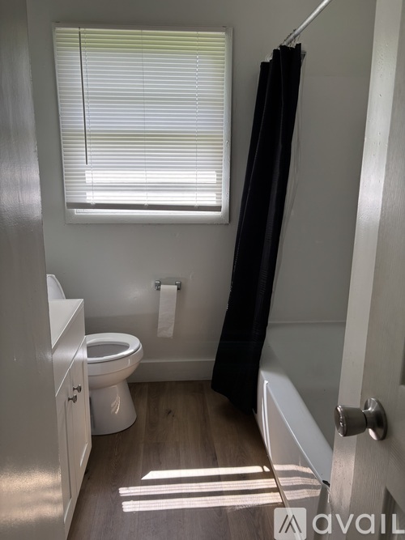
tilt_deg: -13.5
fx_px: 406
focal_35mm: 26
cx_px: 202
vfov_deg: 67.3
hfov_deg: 53.0
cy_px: 270
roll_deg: -1.2
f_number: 1.6
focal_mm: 5.96
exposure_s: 1/240
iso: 40
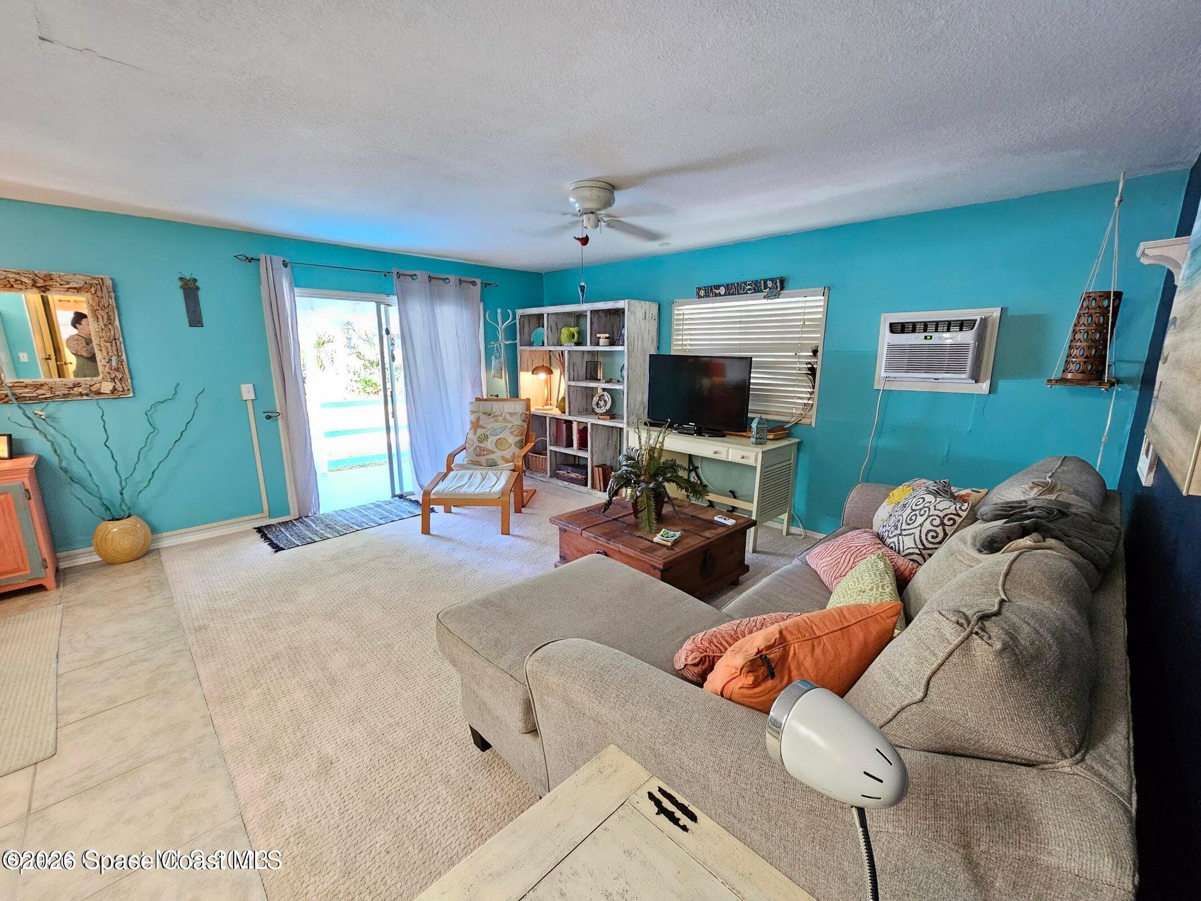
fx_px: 451
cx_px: 600
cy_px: 450
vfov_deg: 89.9
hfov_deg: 106.2
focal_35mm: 13
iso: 500
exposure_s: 1/30
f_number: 2.2
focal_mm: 2.2
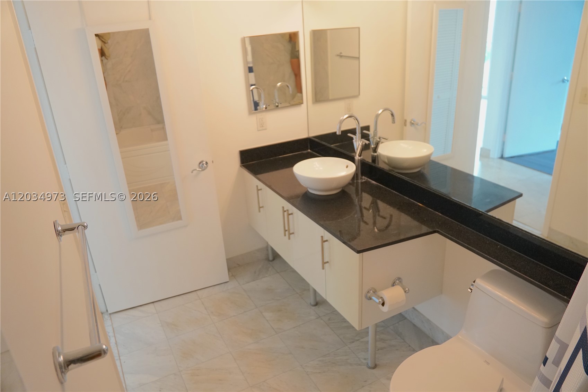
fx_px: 416
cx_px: 294
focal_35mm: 26
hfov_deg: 70.4
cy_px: 196
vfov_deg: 50.4
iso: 1600
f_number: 2.8
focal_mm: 17
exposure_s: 1/250
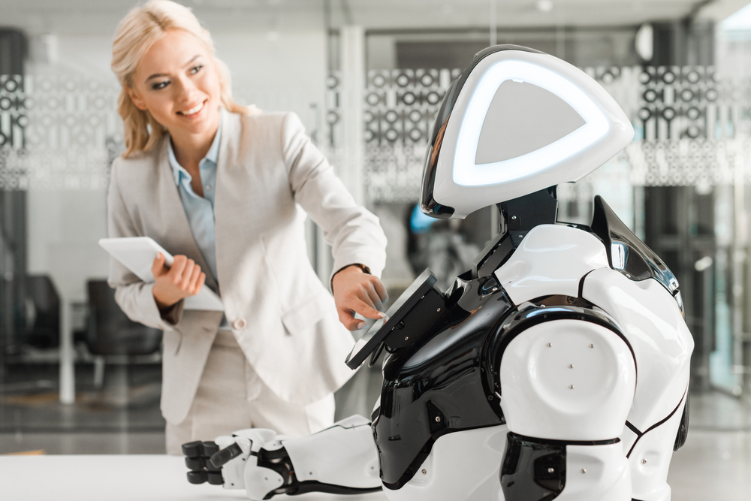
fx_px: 1043
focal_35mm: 50
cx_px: 376
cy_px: 250
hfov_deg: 39.6
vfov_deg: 27.0
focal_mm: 50
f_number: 3.5
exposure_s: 1/200
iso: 500
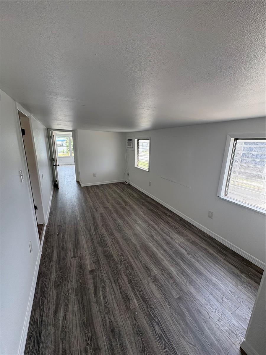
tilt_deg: -12.9
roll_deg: -1.0
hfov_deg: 85.7
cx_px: 133
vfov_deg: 102.1
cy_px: 178
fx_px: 143
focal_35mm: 14
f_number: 2.2
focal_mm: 2.22
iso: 64
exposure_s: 1/129
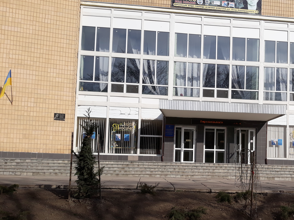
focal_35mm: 42
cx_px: 202
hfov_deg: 44.0
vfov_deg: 34.1
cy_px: 140
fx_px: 357
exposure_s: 1/2519
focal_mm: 3.71
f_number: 1.7
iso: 40
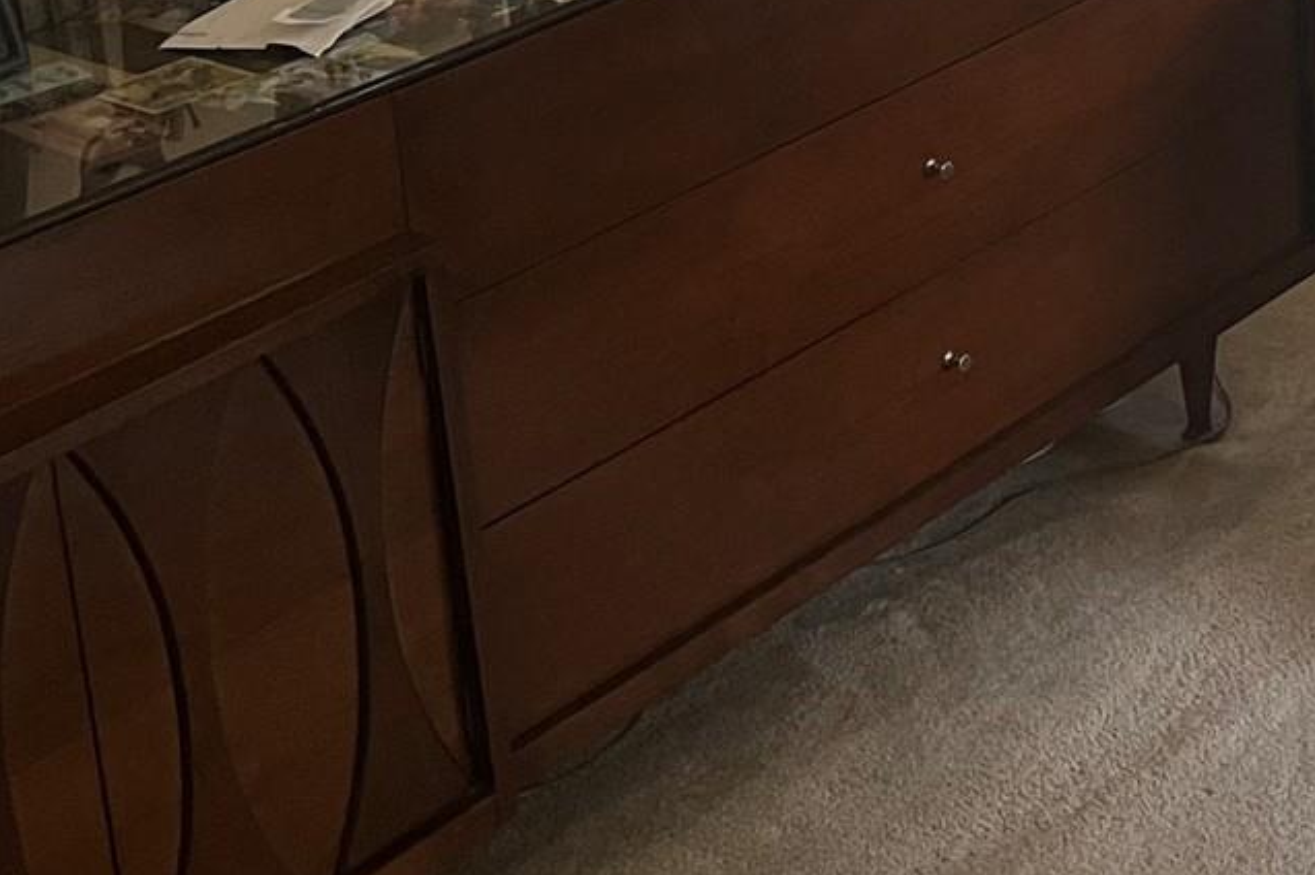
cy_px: -491
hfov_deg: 20.9
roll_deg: +1.1
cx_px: 1779
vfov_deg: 14.5
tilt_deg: -13.1
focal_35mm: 87
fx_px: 3176
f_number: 1.5
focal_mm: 5.7
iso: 125
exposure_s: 1/60
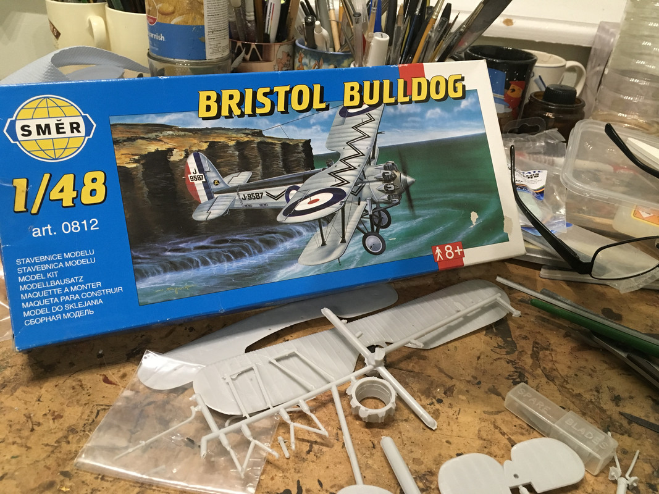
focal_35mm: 29
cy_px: 247
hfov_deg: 61.7
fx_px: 552
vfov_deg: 48.2
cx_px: 330
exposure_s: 1/33
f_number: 2.2
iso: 200
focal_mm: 4.15
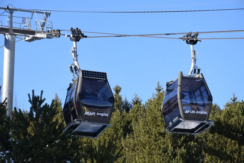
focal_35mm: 158
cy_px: 82
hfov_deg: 13.0
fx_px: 1068
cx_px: 122
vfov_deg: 8.7
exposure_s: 1/250
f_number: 8
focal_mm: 105
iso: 250
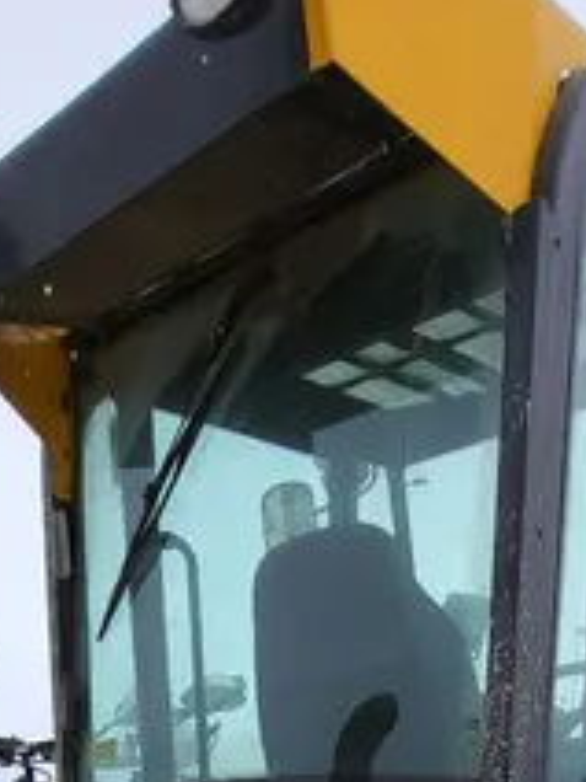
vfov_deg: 28.2
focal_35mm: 45
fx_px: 1016
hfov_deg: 32.1
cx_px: 247
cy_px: 1167
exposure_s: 1/446
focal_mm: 1.74
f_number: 2.2
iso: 32
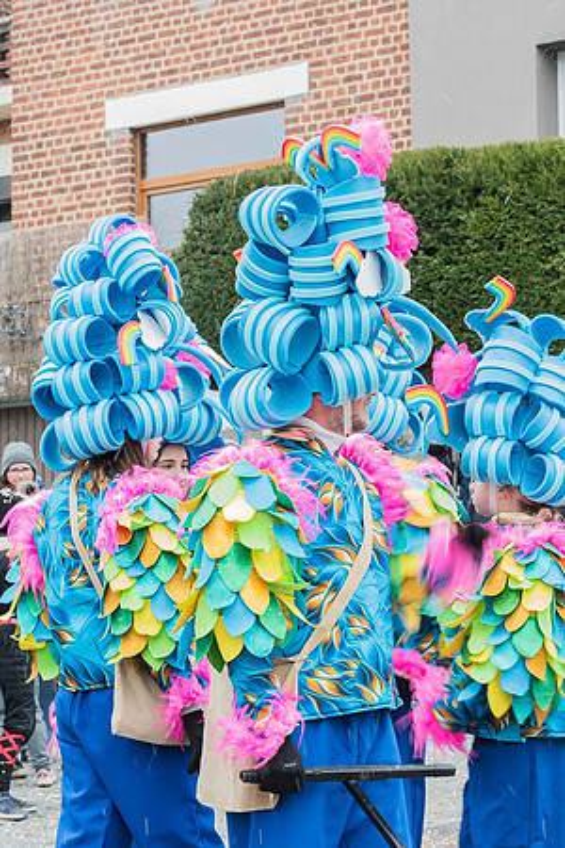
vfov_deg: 18.2
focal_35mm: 112
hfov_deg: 12.2
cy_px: 424
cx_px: 282
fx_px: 2648
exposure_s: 1/30
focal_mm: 75
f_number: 8
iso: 800
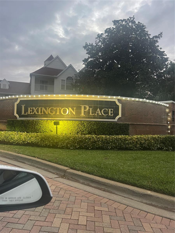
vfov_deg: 69.4
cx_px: 88
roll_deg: -2.4
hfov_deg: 54.9
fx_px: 169
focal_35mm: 25
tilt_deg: +2.7
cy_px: 116
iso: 160
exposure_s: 1/60
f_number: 1.6
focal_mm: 5.1
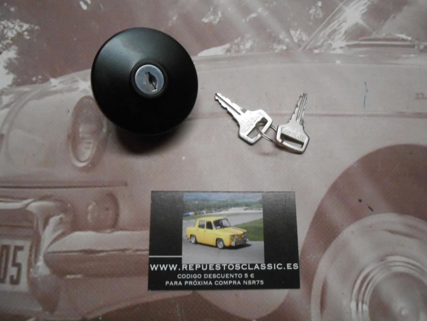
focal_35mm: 26
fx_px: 321
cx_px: 214
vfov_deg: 53.1
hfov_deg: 67.3
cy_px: 160
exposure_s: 1/30
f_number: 3.5
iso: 400
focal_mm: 4.6
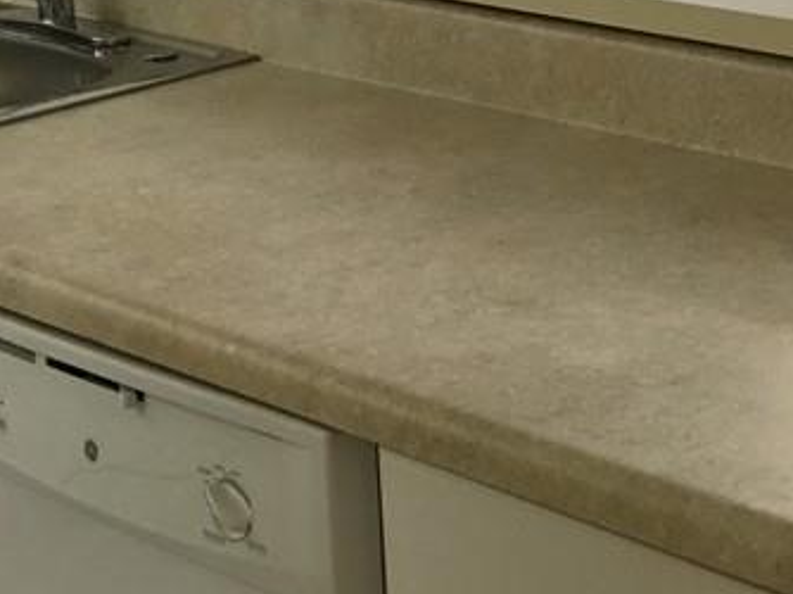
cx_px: 643
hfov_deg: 21.7
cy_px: 43
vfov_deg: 16.3
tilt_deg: -12.7
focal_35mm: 89
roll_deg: +0.3
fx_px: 2037
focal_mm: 4.15
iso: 100
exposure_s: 1/30
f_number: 2.2
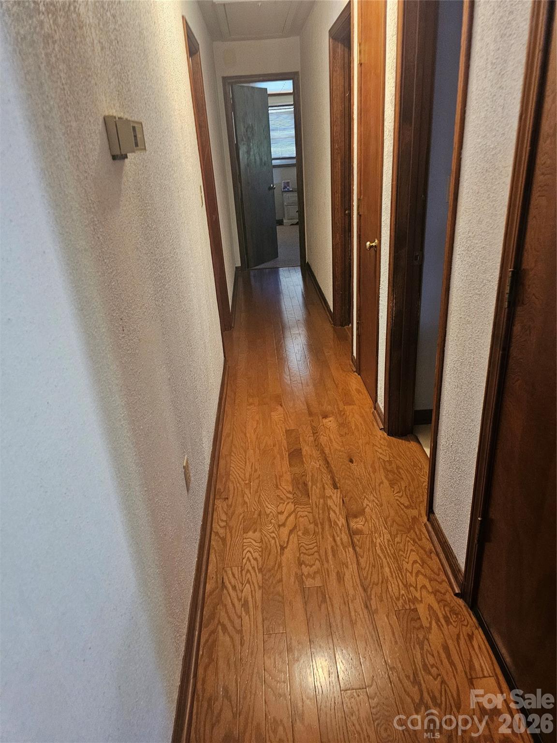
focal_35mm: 23
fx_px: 493
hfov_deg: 58.9
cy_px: 372
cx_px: 278
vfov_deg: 73.9
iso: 500
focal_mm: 6.3
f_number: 1.7
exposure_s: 1/24
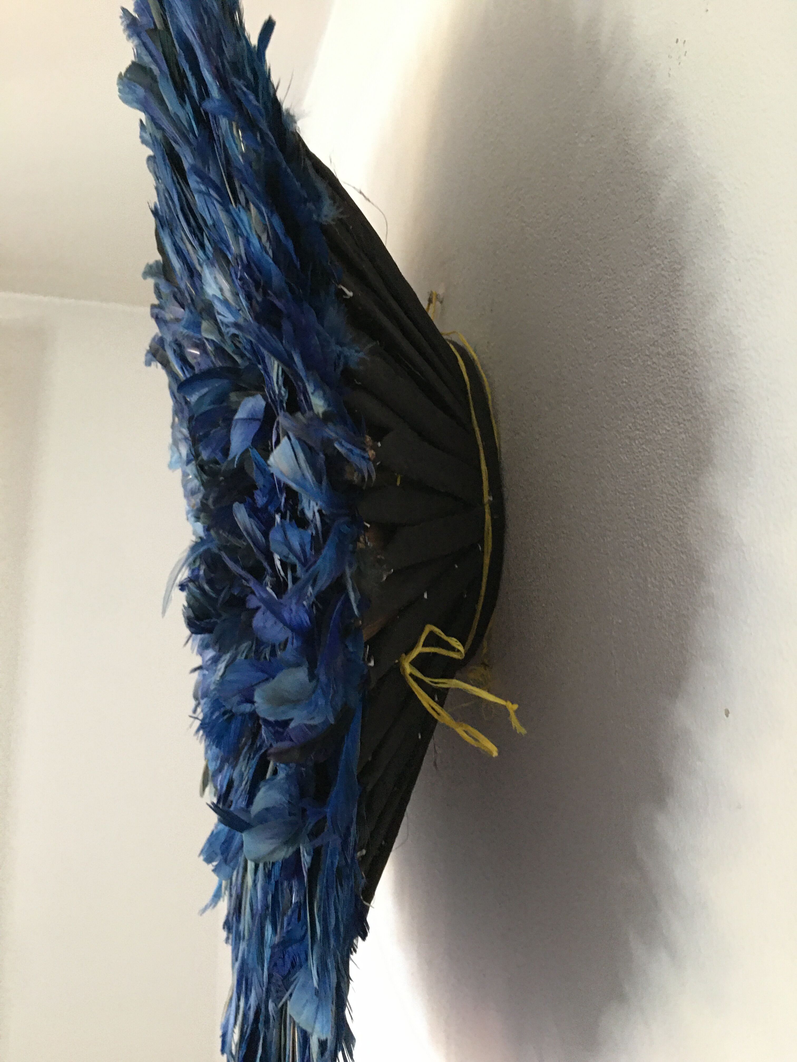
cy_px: 531
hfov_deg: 48.2
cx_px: 398
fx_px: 890
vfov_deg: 61.7
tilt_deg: +7.8
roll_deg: -0.4
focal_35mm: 29
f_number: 2.2
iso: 100
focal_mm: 4.15
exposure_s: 1/10
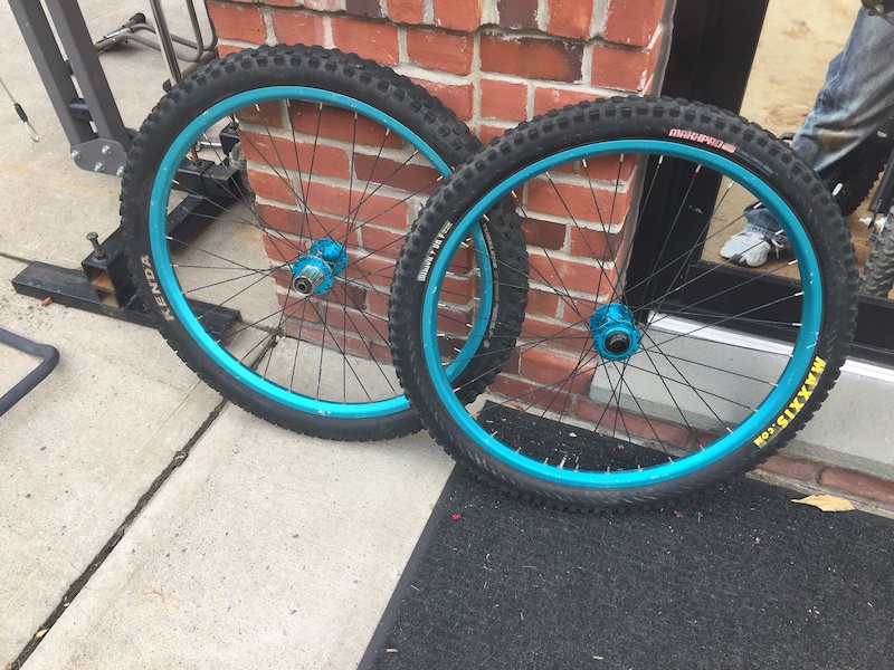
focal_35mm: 29
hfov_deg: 61.7
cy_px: 335
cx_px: 447
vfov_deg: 48.2
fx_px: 749
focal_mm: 4.15
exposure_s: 1/206
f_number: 2.2
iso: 32
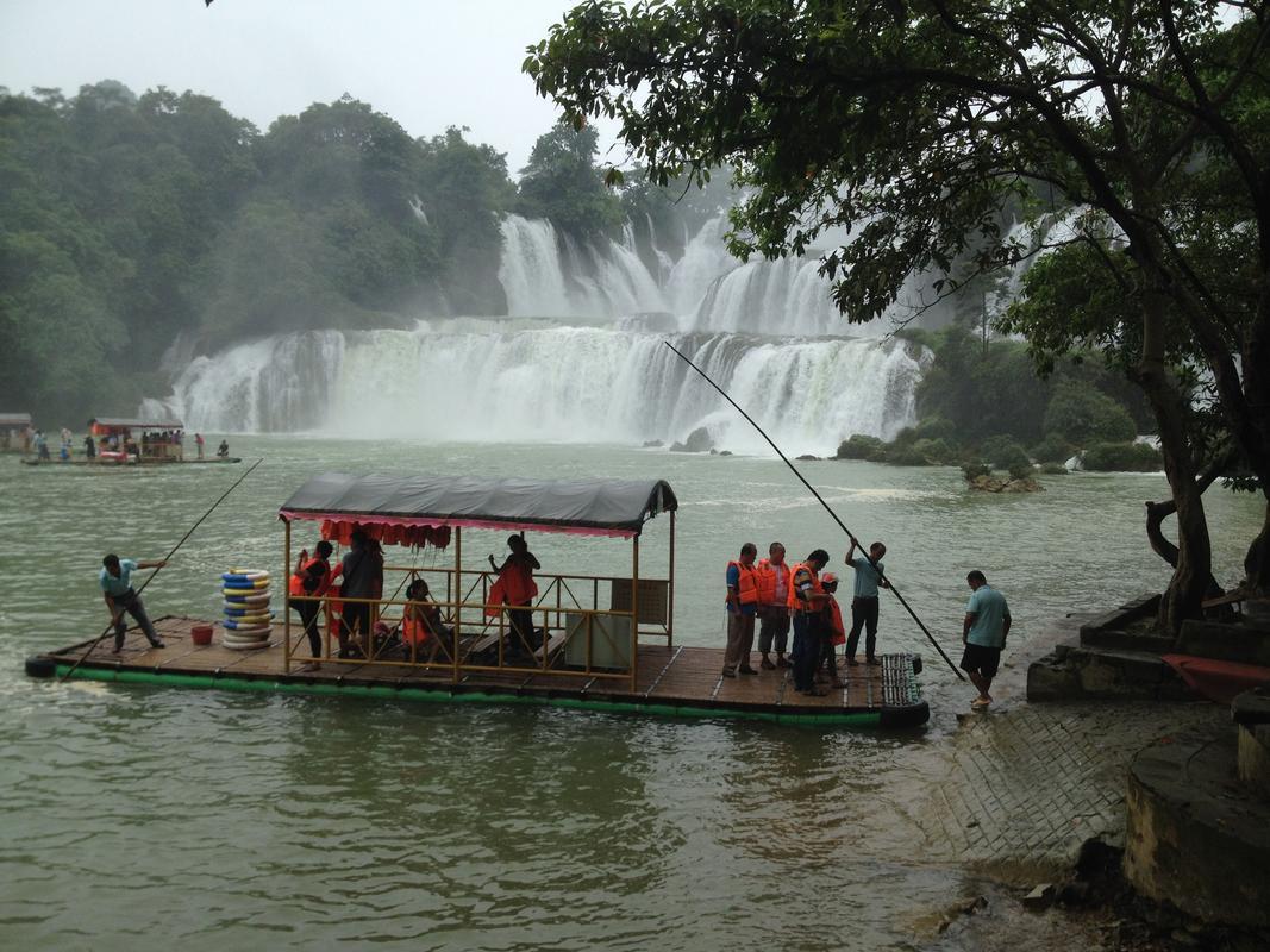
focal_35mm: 35
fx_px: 1284
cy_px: 476
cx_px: 635
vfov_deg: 40.7
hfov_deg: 52.6
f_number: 2.4
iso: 50
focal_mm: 4.28
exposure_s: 1/968
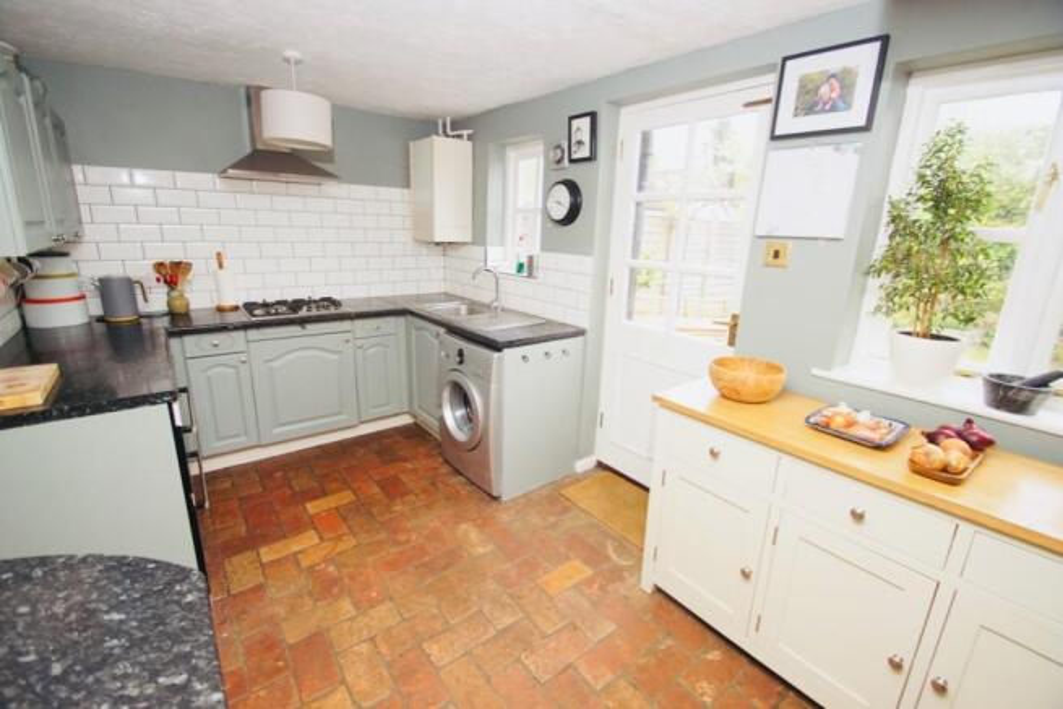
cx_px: 532
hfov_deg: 100.4
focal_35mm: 15
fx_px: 443
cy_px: 354
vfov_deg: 77.4
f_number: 3.5
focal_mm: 10
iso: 1000
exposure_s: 1/160
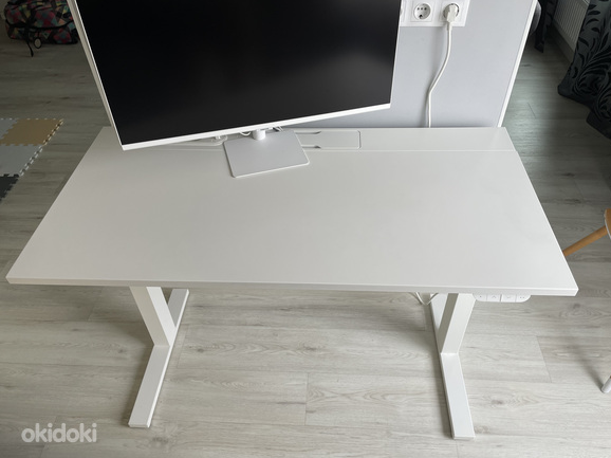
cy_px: 232
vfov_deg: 51.3
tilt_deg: -44.7
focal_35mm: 27
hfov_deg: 65.3
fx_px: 476
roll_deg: +1.2
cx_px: 309
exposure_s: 1/209
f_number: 1.6
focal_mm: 4.2
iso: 32
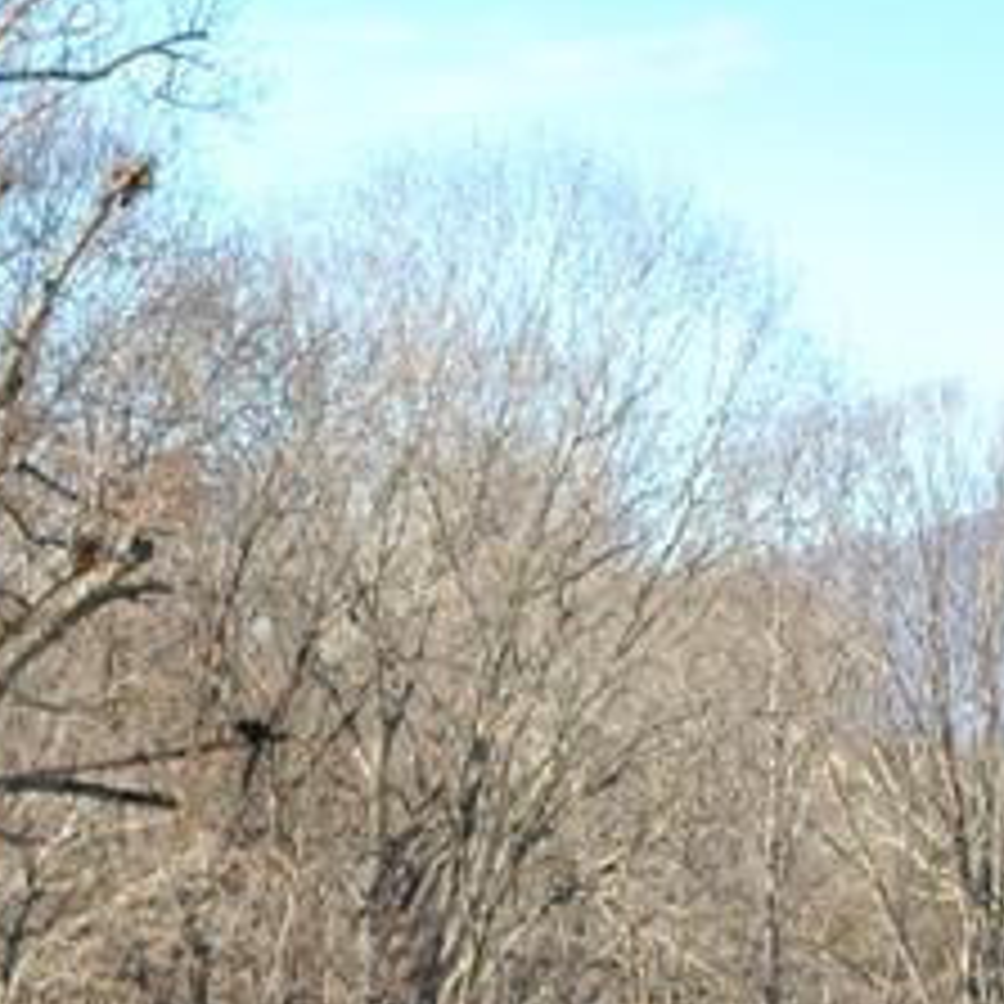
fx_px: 5644
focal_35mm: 172
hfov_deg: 10.1
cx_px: 68
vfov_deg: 10.2
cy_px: 570
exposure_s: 1/160
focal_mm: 20
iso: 100
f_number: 6.3
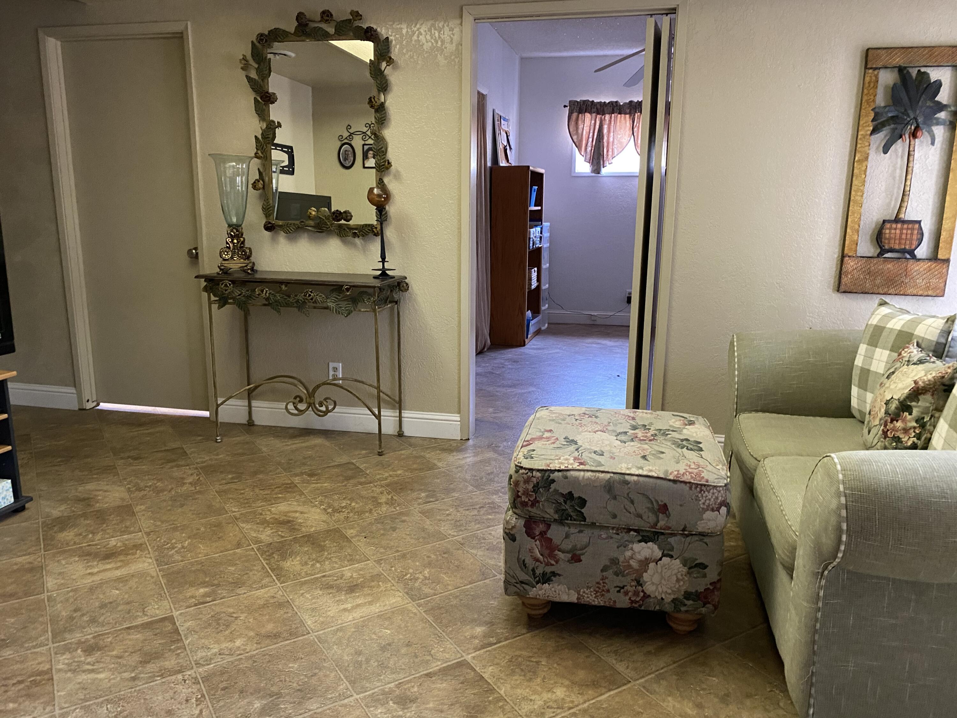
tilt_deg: -11.5
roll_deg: -0.9
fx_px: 719
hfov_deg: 67.3
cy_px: 359
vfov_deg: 53.1
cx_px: 478
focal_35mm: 26
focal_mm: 4.25
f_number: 1.8
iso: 500
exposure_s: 1/30
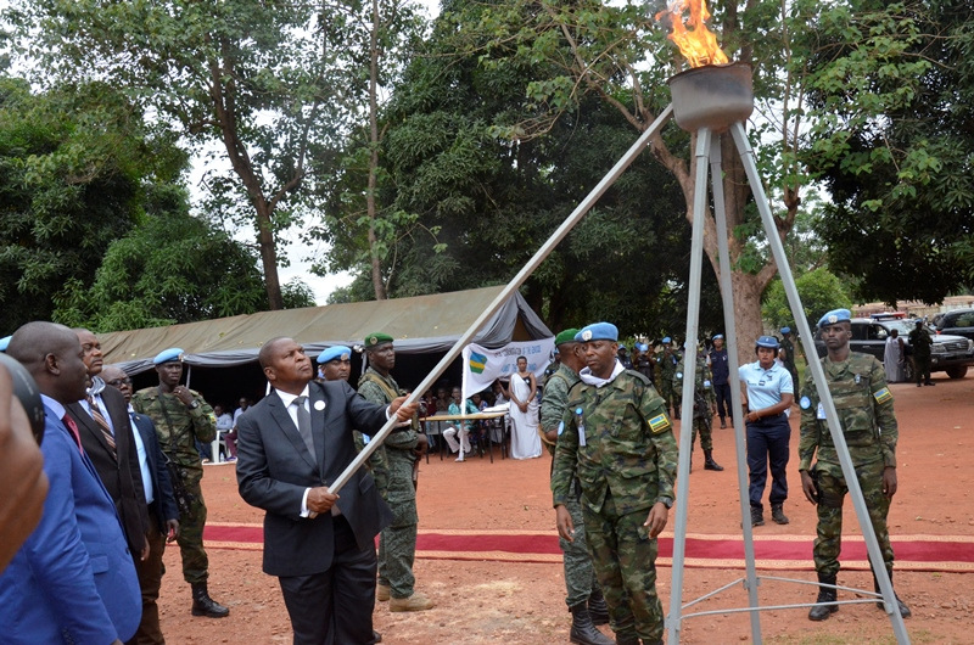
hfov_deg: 57.3
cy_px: 322
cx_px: 487
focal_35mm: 33
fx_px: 891
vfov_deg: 39.8
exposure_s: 1/500
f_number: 11
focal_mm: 22
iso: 2000
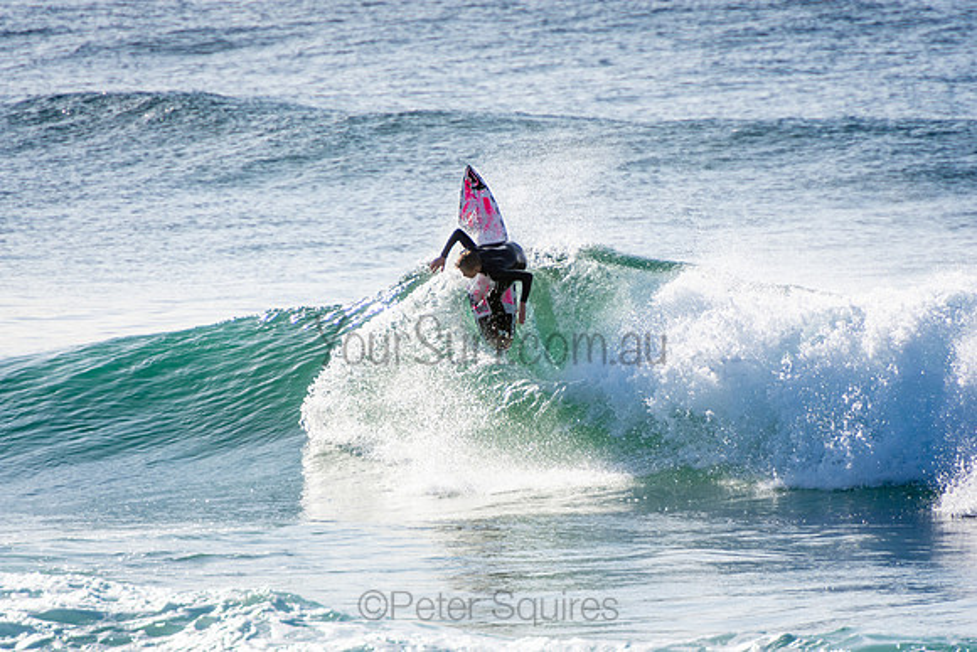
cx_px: 488
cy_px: 326
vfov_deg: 2.3
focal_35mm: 600
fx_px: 16286
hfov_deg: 3.4
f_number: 5.6
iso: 200
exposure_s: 1/2000
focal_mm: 400
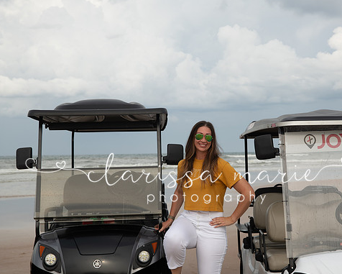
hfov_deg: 29.5
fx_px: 648
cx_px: 203
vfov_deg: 23.9
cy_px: 137
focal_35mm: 64
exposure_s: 1/250
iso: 40
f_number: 5
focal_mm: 56
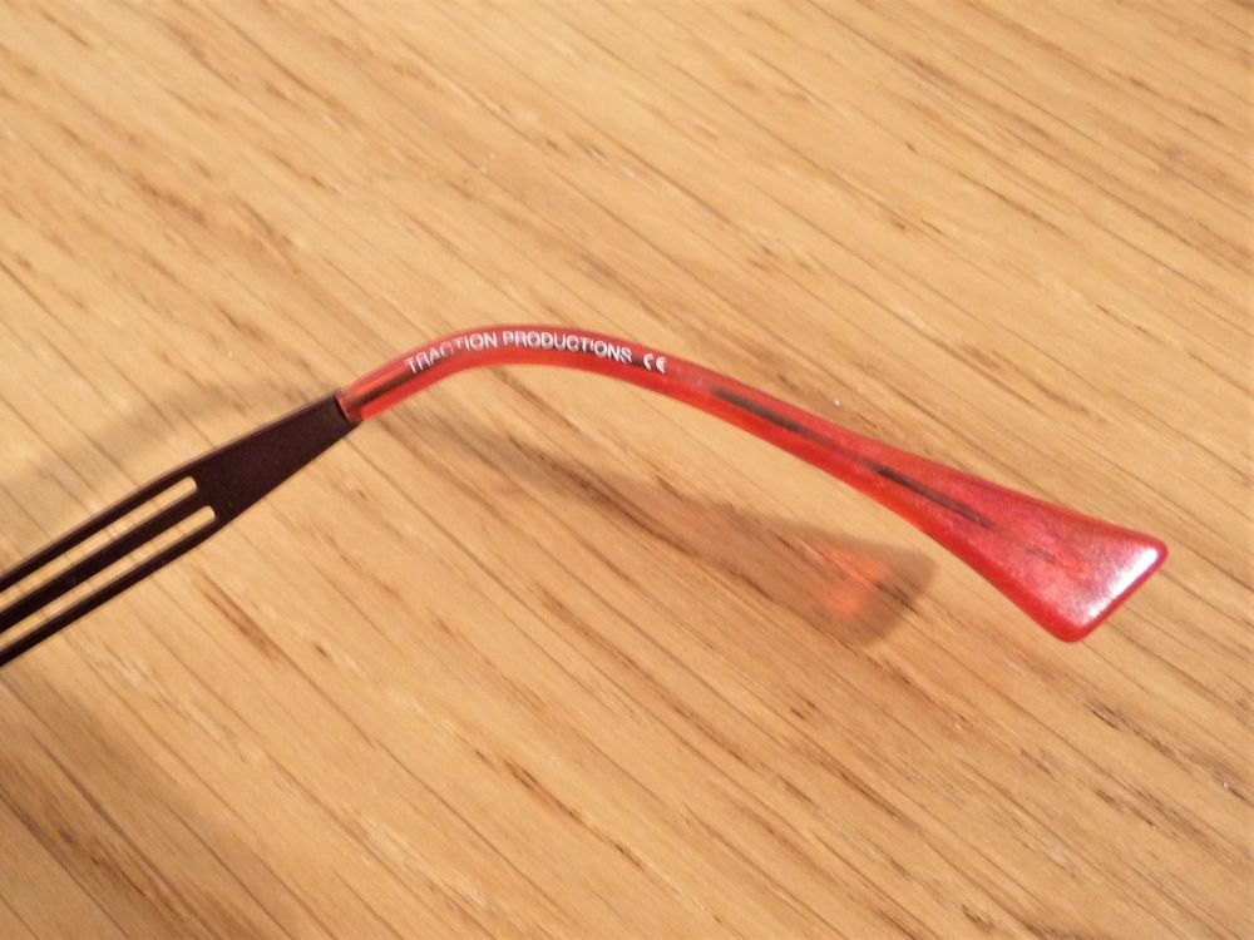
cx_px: 627
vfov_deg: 49.7
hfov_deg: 63.4
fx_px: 1014
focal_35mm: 28
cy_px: 470
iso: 400
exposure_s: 1/25
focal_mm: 4.7
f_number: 3.3
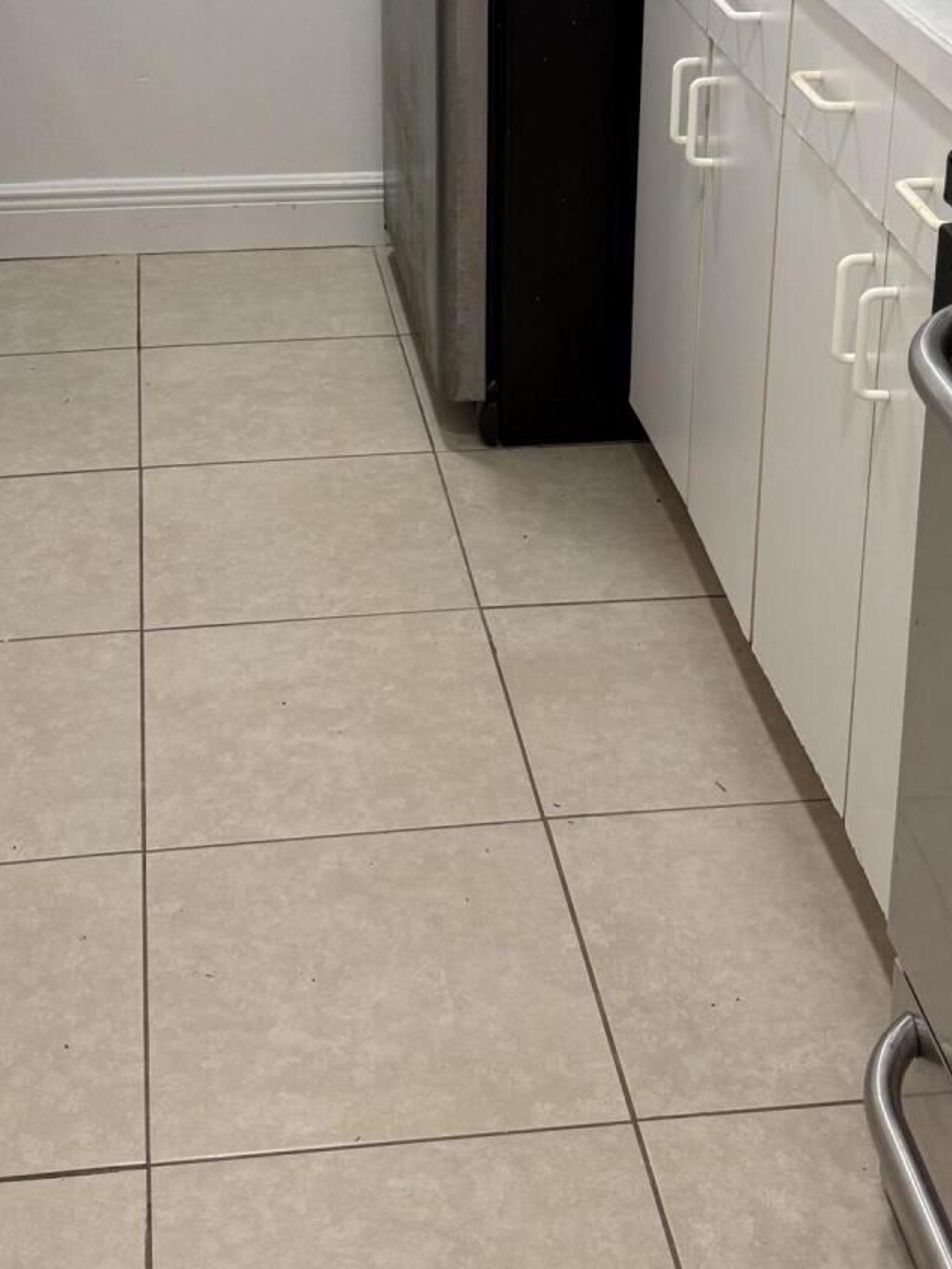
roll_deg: +0.0
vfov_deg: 32.3
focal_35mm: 57
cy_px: 148
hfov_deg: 25.6
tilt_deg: -19.3
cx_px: 396
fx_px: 2089
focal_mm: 6.76
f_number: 1.78
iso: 160
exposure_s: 1/120
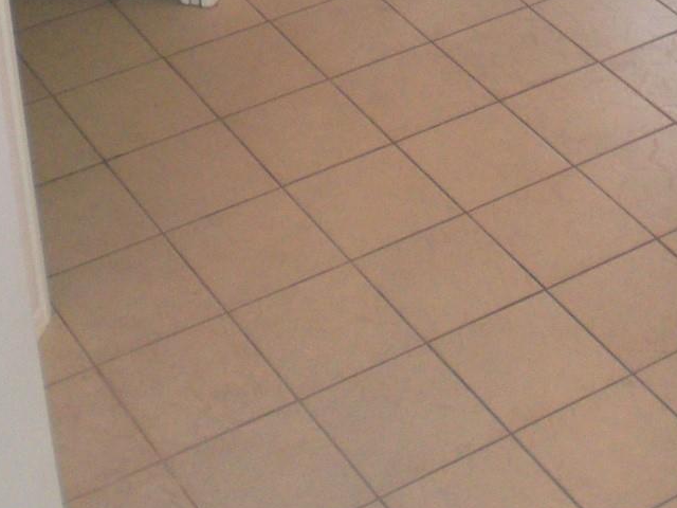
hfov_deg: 20.6
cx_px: 400
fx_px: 1858
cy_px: -115
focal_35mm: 95
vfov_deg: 15.0
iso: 200
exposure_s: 1/60
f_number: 3.1
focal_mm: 6.3
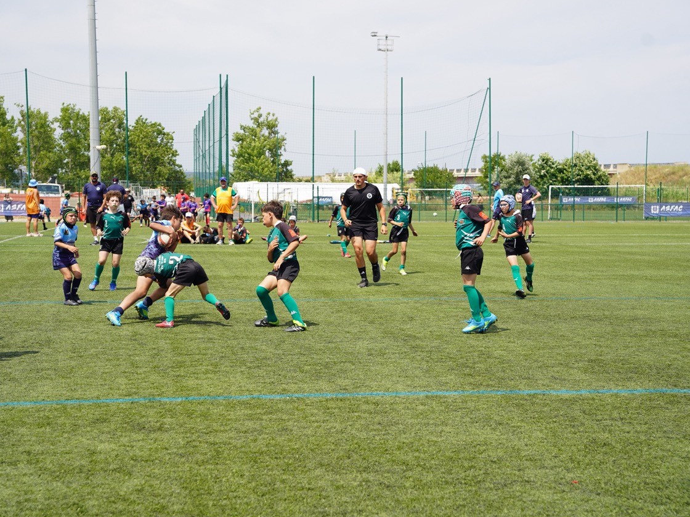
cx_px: 345
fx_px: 1344
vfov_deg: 21.8
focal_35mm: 67
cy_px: 260
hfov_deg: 28.8
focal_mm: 61.4
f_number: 5
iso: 100
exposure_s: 1/500
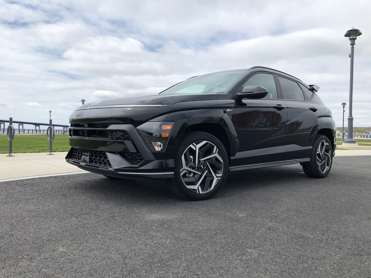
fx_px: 300
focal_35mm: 28
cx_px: 186
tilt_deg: -1.0
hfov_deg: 63.4
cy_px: 139
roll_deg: -0.6
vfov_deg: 49.7
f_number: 1.8
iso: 20
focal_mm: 3.99
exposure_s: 1/2667
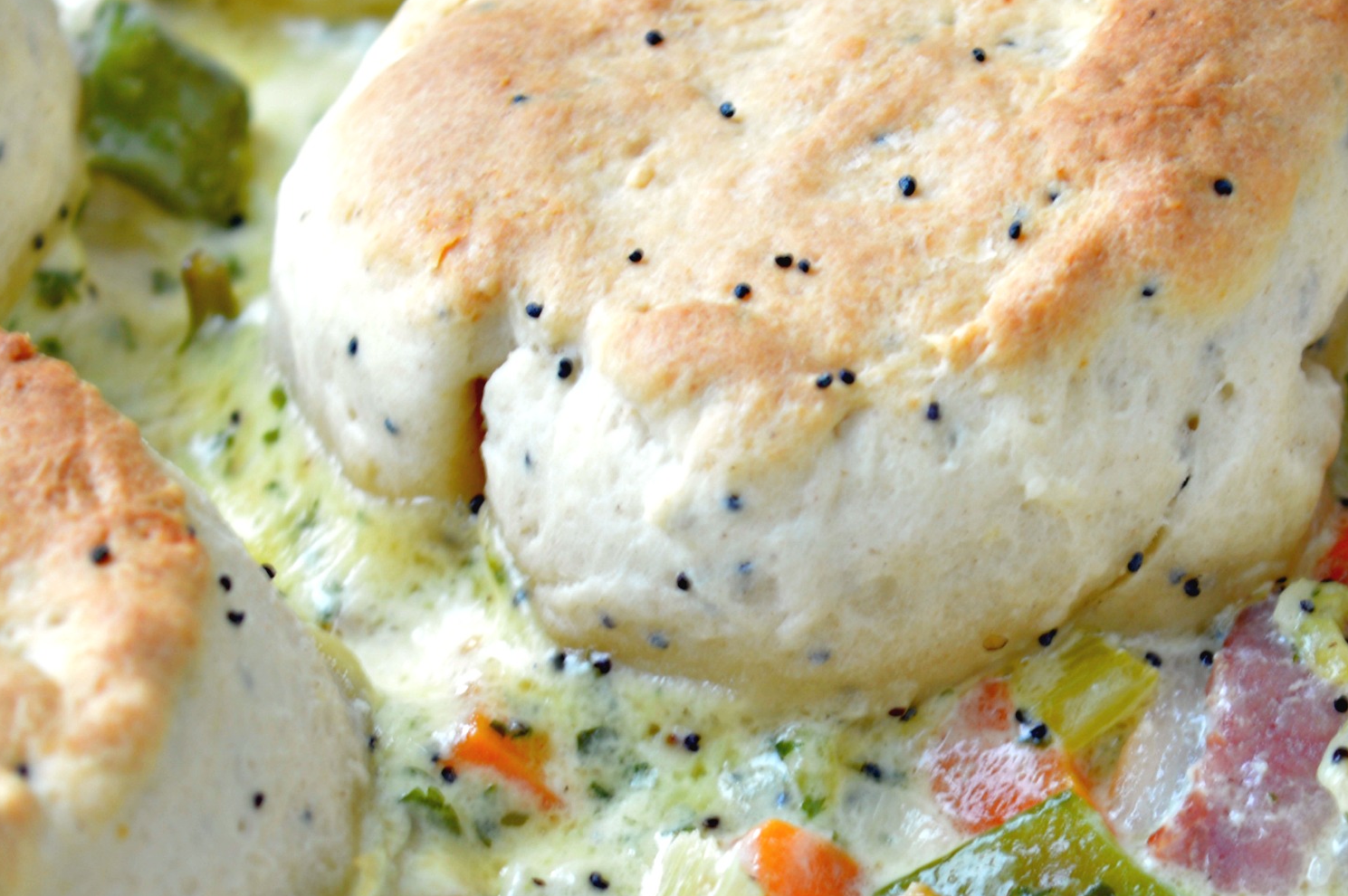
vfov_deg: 7.4
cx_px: 899
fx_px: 6888
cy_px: 698
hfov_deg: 11.2
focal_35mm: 184
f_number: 5.6
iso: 100
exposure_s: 1/15
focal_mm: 55
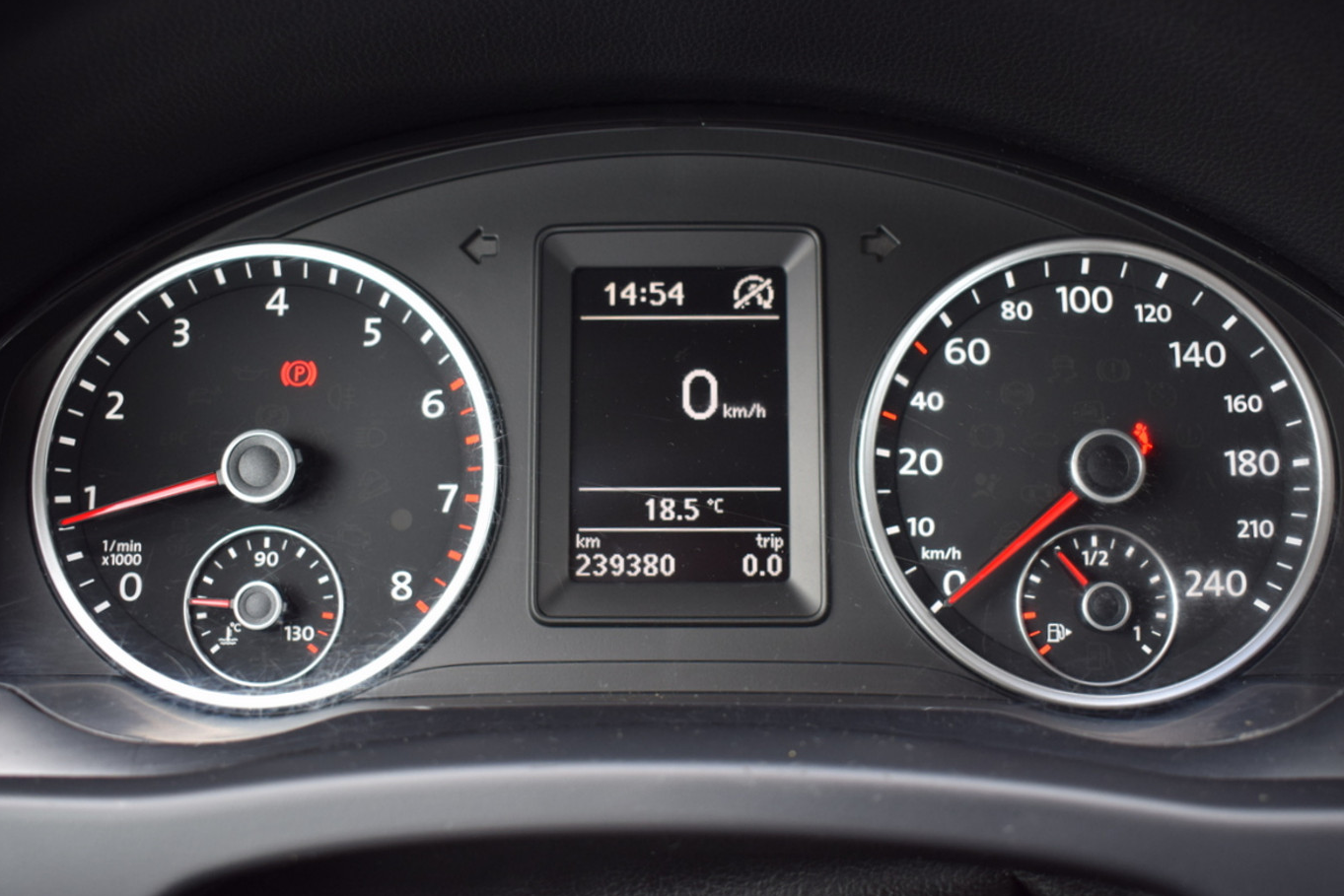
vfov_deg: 34.6
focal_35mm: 39
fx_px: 1438
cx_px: 670
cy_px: 439
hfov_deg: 50.1
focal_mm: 25
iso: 400
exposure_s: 1/60
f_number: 4
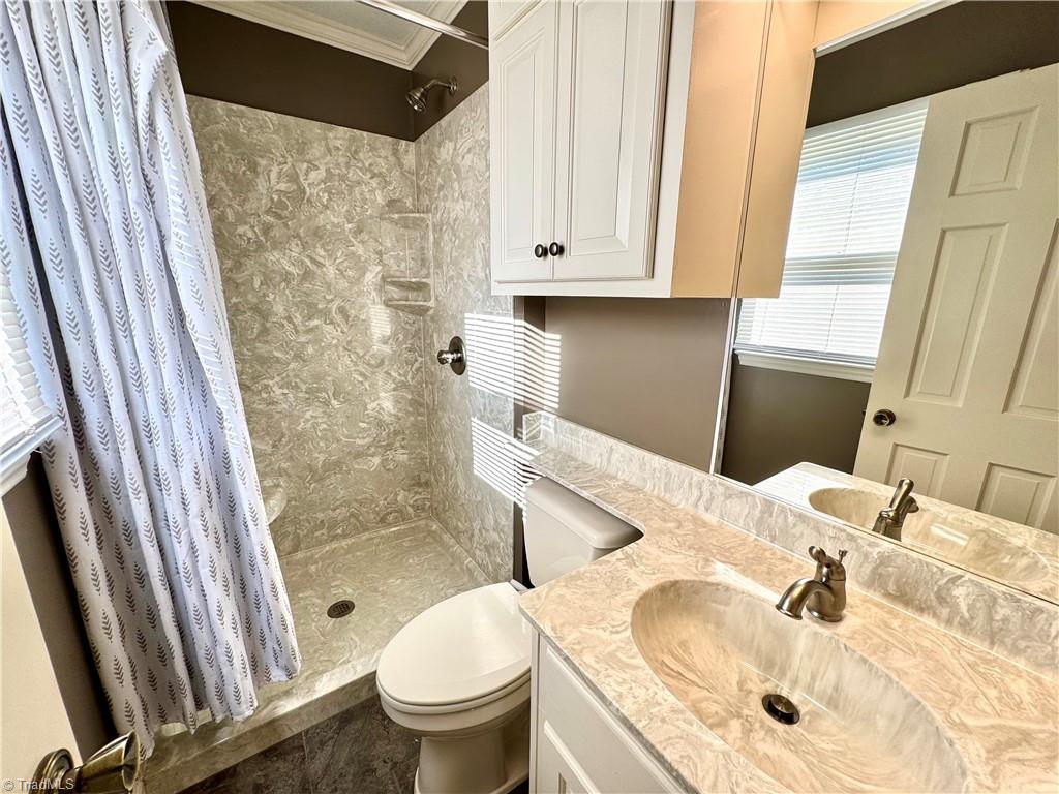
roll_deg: -0.6
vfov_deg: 85.7
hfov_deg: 102.1
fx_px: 428
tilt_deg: -14.7
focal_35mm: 14
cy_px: 397
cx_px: 530
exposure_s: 1/99
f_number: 2.2
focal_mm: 2.22
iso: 64
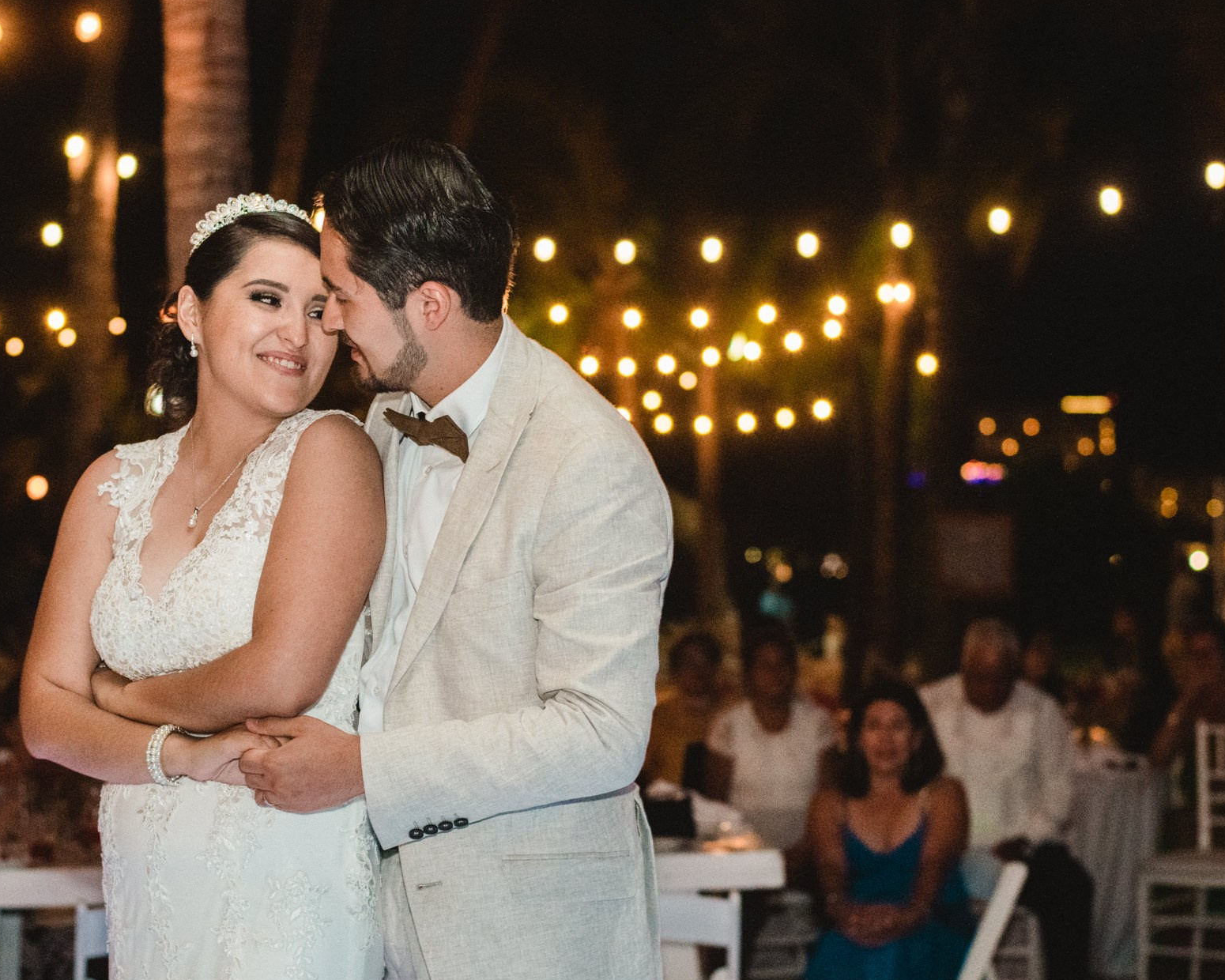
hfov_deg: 20.6
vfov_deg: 16.5
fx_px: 3372
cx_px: 458
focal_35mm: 93
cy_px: 531
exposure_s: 1/125
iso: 1600
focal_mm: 50
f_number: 2.8
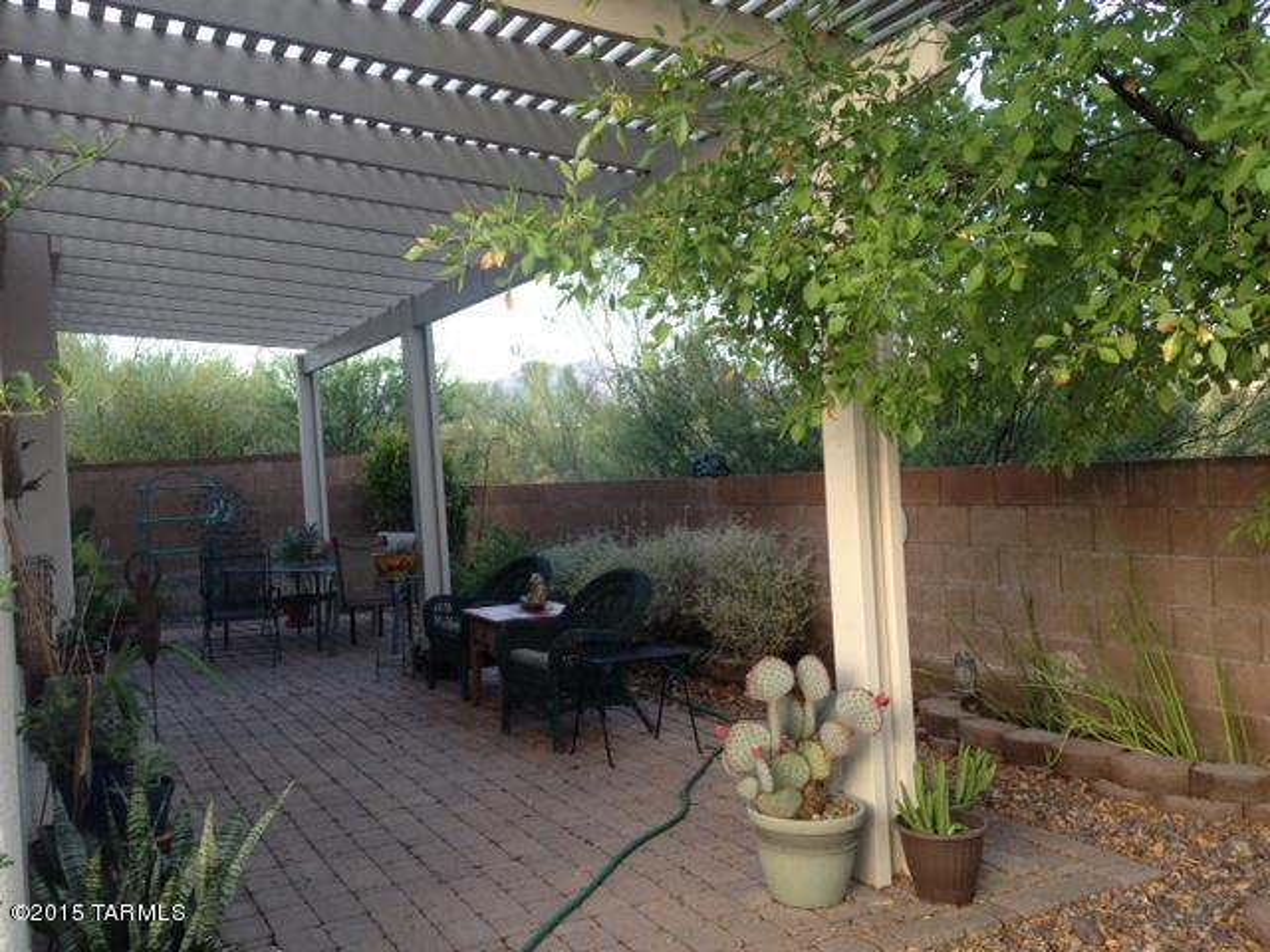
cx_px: 635
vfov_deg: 42.9
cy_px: 476
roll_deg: +4.6
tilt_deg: -0.8
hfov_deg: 55.4
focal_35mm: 33
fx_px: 1211
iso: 64
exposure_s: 1/120
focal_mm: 4.12
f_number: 2.4
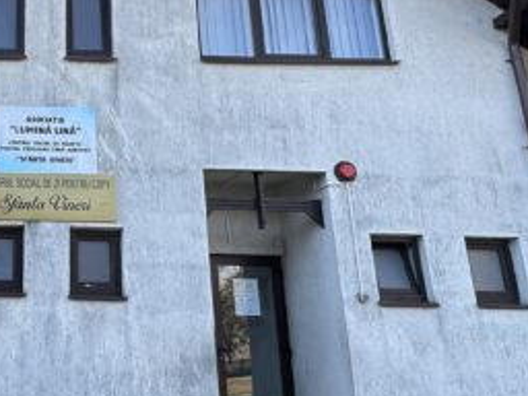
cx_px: 4
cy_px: 144
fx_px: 641
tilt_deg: +16.4
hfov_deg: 39.6
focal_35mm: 42
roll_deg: -1.0
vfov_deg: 34.1
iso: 40
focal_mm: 2.22
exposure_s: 1/295
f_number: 2.2
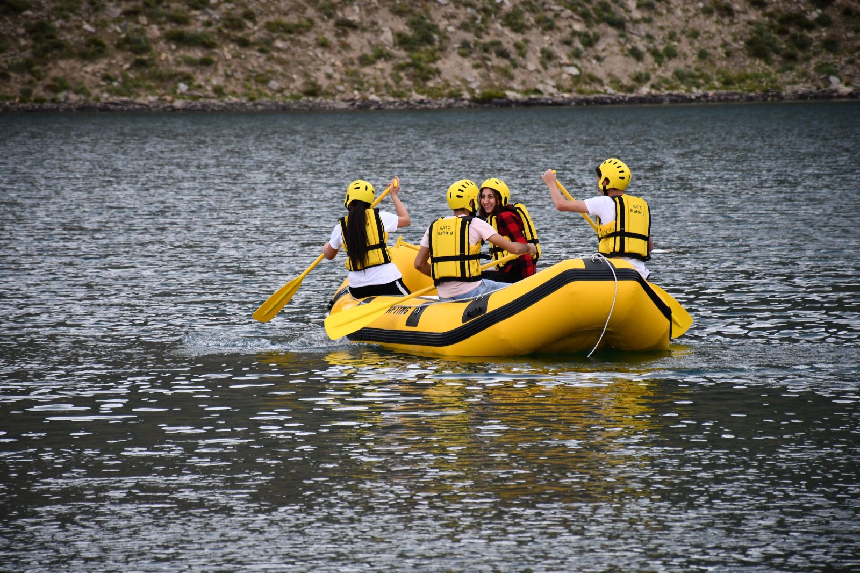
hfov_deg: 9.8
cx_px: 430
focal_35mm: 210
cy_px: 286
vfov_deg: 6.5
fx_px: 5015
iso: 360
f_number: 5.6
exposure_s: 1/1000
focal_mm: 140
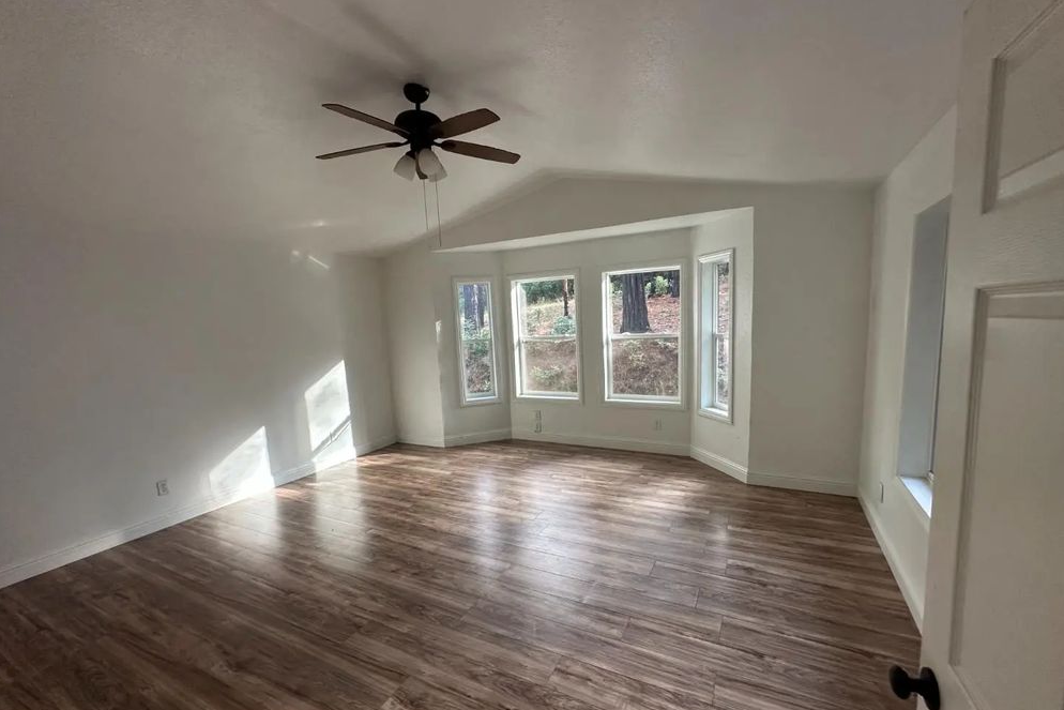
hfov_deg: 100.4
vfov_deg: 77.3
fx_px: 443
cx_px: 545
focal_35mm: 15
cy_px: 375
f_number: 2.2
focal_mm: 2.22
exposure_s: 1/99
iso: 160
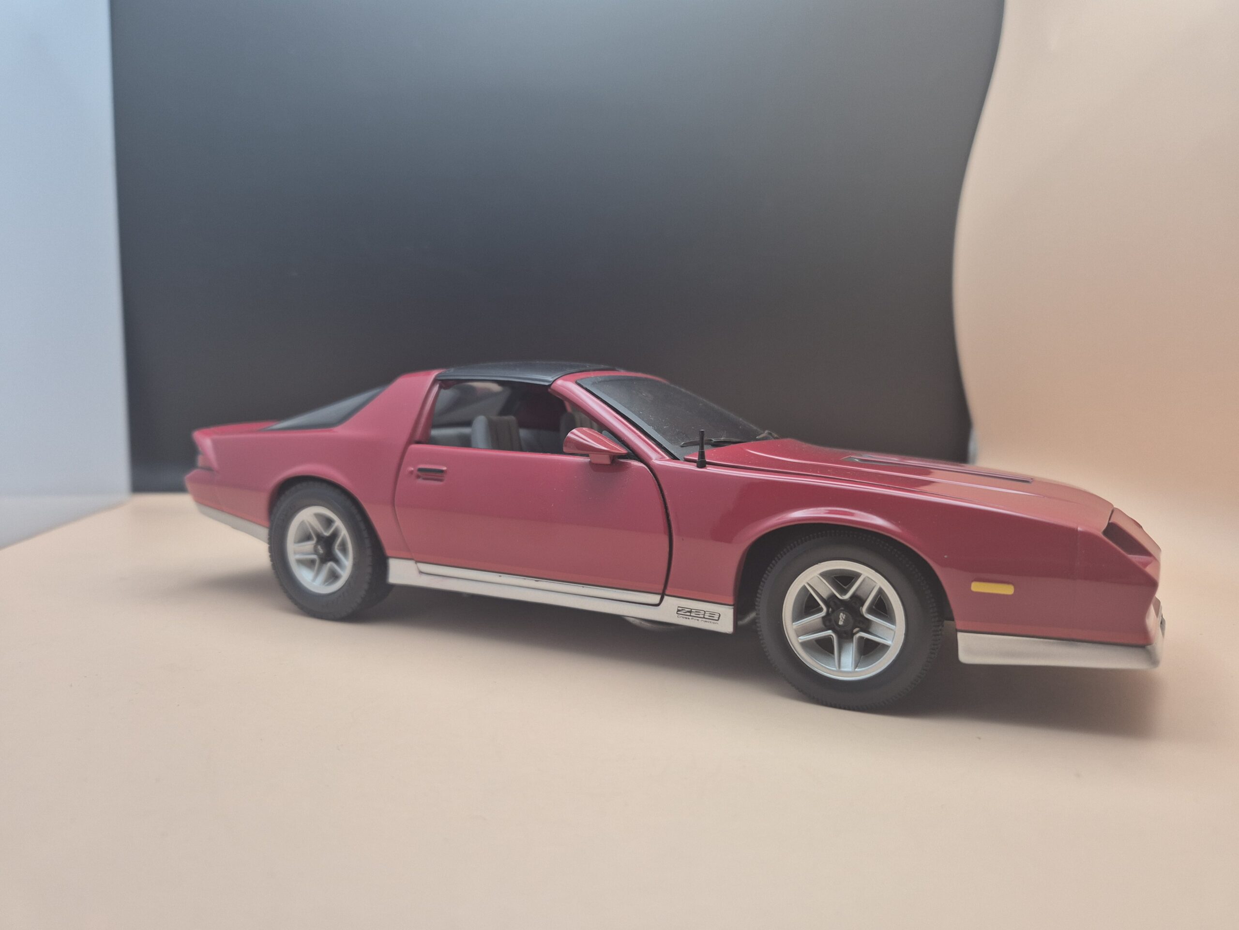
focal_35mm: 23
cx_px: 620
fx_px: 823
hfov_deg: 73.9
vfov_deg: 58.9
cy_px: 465
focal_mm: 5.4
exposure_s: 1/180
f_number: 1.8
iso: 100
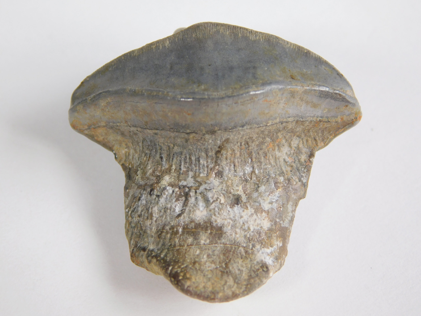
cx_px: 210
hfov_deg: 17.1
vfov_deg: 12.9
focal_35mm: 115
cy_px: 158
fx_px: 1399
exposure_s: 1/160
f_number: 4.8
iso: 125
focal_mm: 20.3
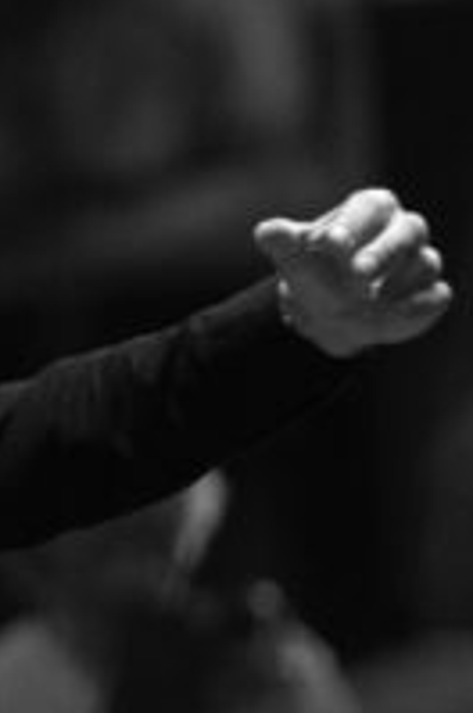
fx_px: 20349
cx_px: -453
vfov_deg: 2.0
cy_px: -57
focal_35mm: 1029
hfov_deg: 1.3
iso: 2000
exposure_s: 1/800
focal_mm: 200
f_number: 2.8
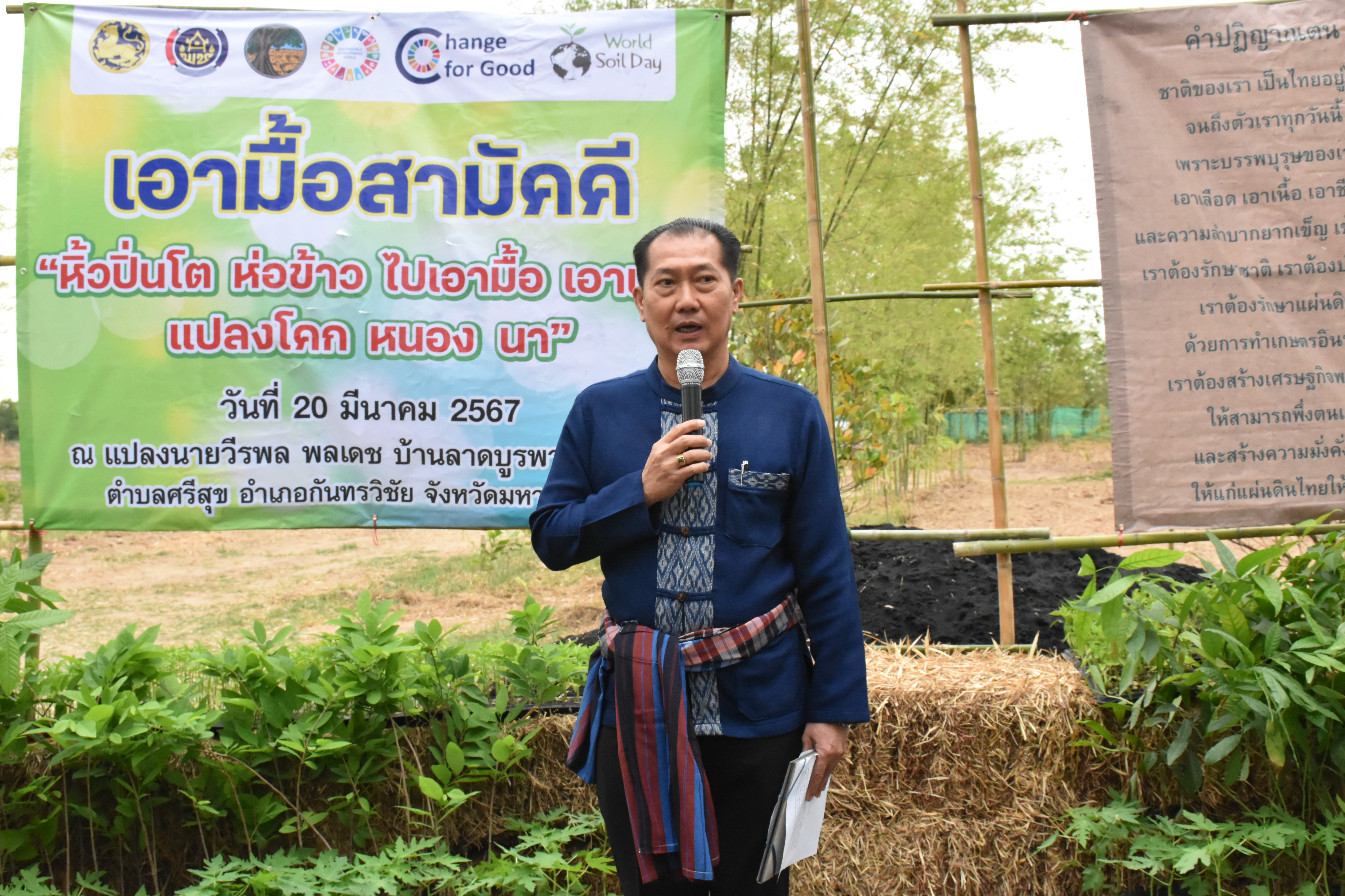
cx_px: 672
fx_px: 1793
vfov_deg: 28.1
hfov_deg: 41.1
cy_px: 448
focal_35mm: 48
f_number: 9
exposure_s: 1/320
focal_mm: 32
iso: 3200
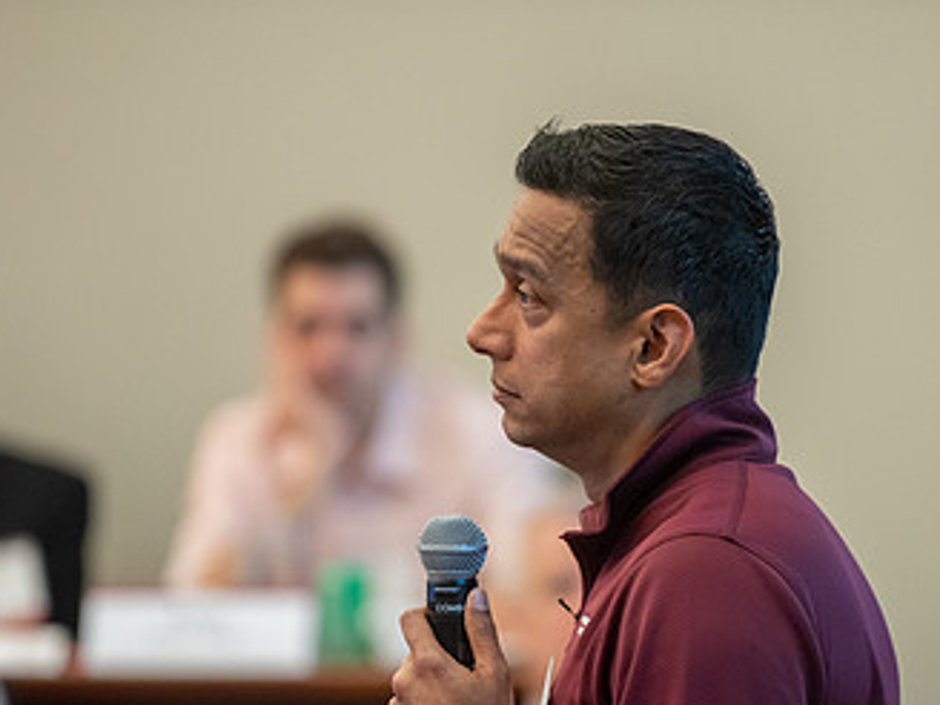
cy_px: 522
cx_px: 516
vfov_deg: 4.4
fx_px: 9233
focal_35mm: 340
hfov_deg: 5.8
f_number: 2.8
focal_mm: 200
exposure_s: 1/125
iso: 2000
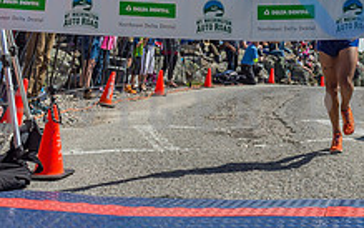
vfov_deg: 17.7
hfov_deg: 28.0
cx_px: 344
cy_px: -50
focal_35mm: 70
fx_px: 695
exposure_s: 1/8000
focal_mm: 26
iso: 640
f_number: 5.6
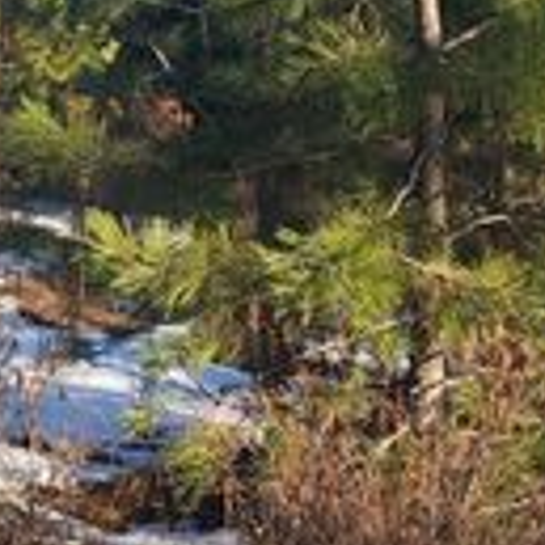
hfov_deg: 18.6
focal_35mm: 89
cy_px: 226
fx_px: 1585
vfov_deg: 19.5
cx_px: -93
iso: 50
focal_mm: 4.3
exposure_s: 1/420
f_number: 2.4
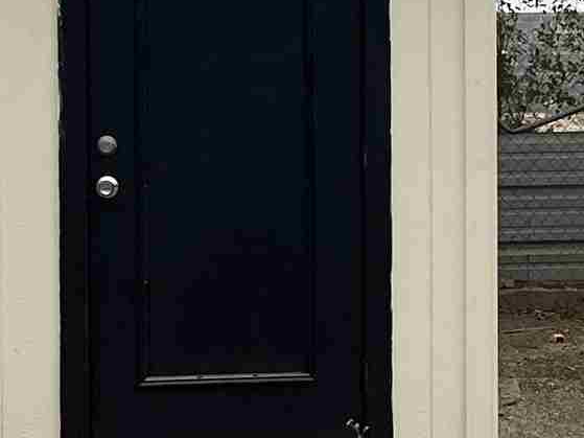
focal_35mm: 143
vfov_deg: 10.3
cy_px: 78
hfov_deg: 13.6
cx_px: 602
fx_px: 2412
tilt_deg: -2.1
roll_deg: +0.0
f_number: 1.5
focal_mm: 5.7
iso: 50
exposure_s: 1/1669
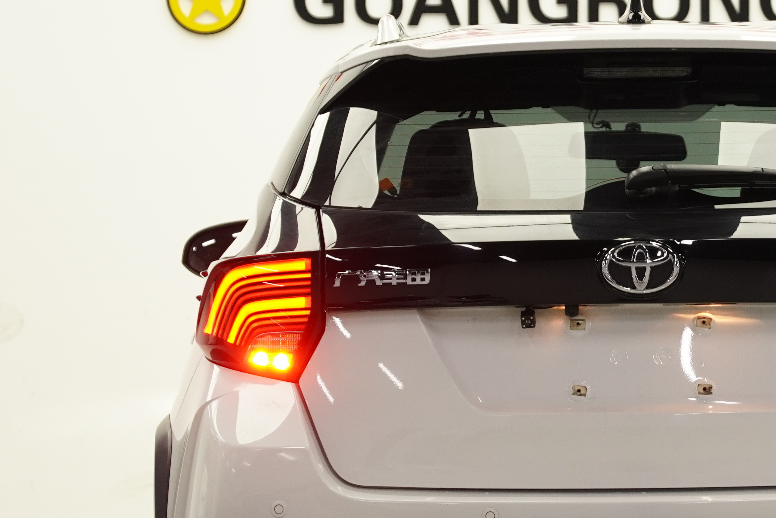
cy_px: 265
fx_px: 4640
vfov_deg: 6.4
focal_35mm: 215
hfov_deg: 9.5
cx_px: 660
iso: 640
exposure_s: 1/400
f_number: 2.8
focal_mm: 57
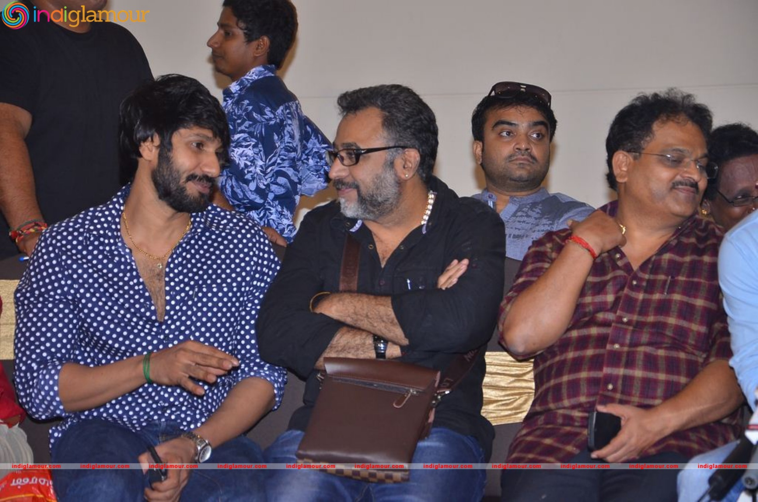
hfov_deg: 16.1
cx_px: 379
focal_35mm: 128
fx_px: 2679
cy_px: 251
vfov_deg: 10.7
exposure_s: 1/200
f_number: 5.6
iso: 800
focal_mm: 85
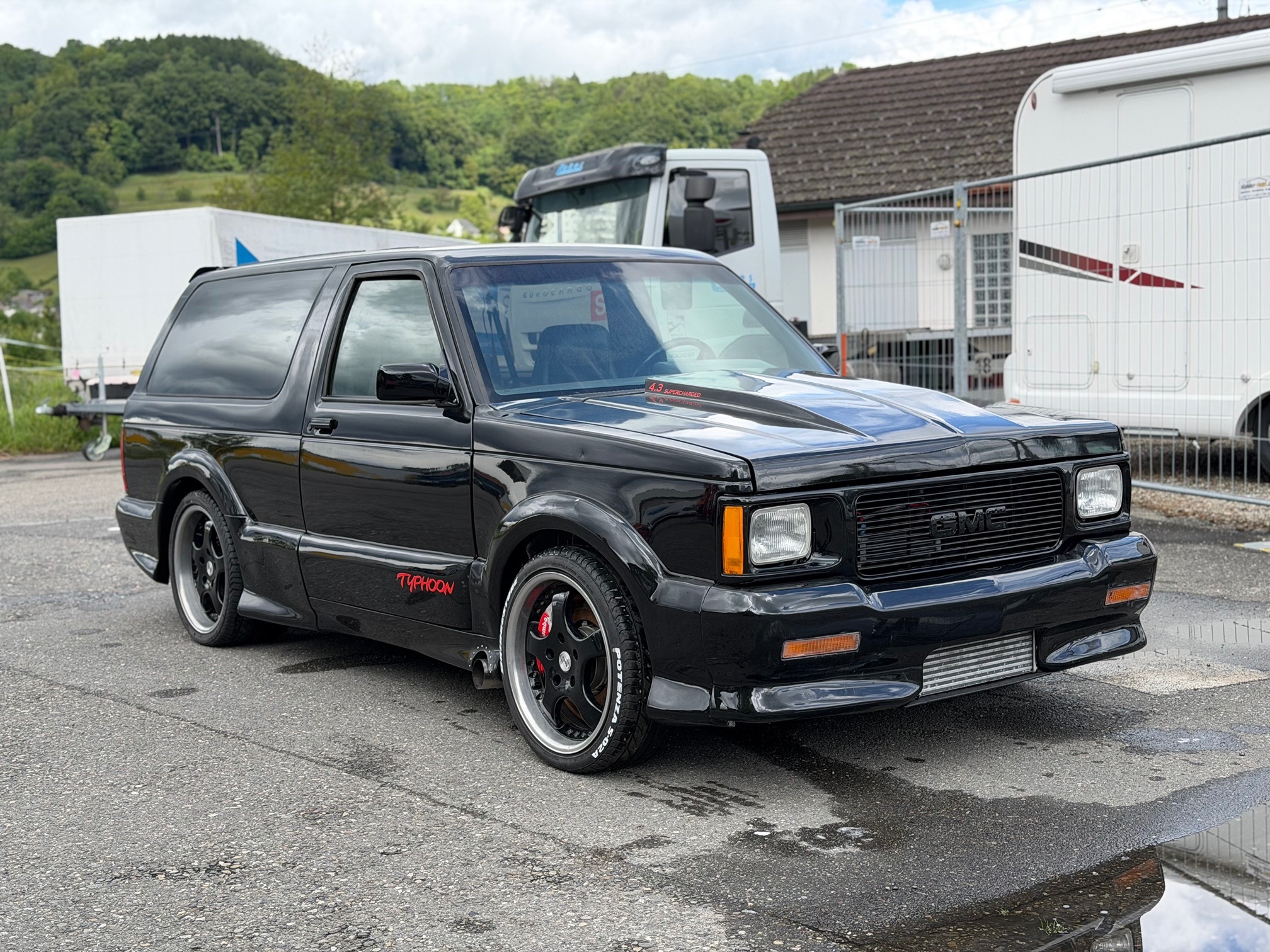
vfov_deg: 30.3
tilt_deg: -6.2
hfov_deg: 39.7
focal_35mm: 48
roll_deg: +2.9
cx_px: 635
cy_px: 476
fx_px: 1761
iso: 64
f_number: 1.78
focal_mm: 6.76
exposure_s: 1/1608
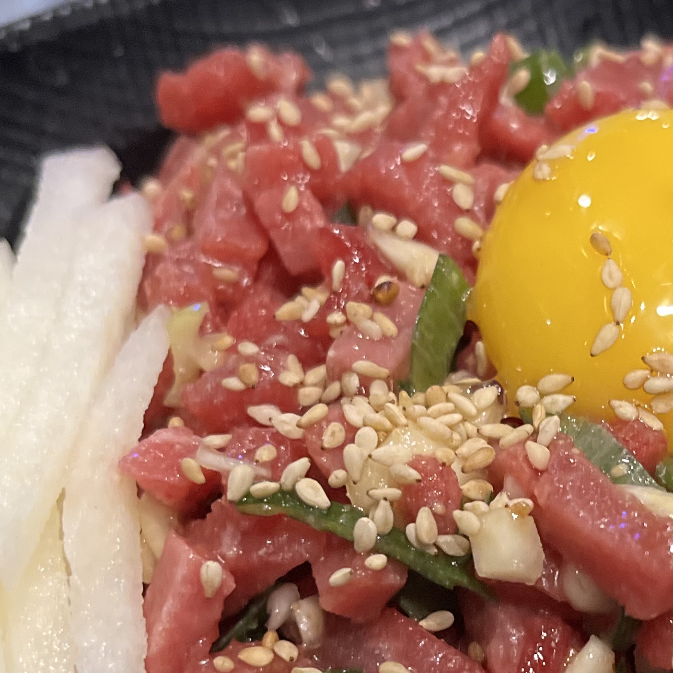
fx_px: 1452
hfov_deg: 25.6
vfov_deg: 25.6
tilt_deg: -50.6
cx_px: 539
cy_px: 545
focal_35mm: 66
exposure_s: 1/60
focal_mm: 5.1
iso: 400
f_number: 1.6
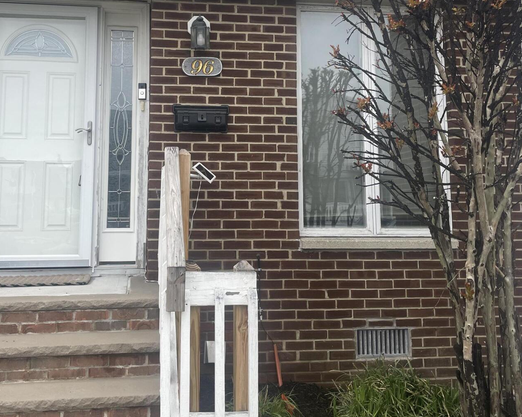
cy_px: 139
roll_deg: +1.1
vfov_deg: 36.9
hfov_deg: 45.7
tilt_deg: +8.7
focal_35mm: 40
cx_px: 227
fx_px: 618
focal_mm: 4.2
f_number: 1.6
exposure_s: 1/1770
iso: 32
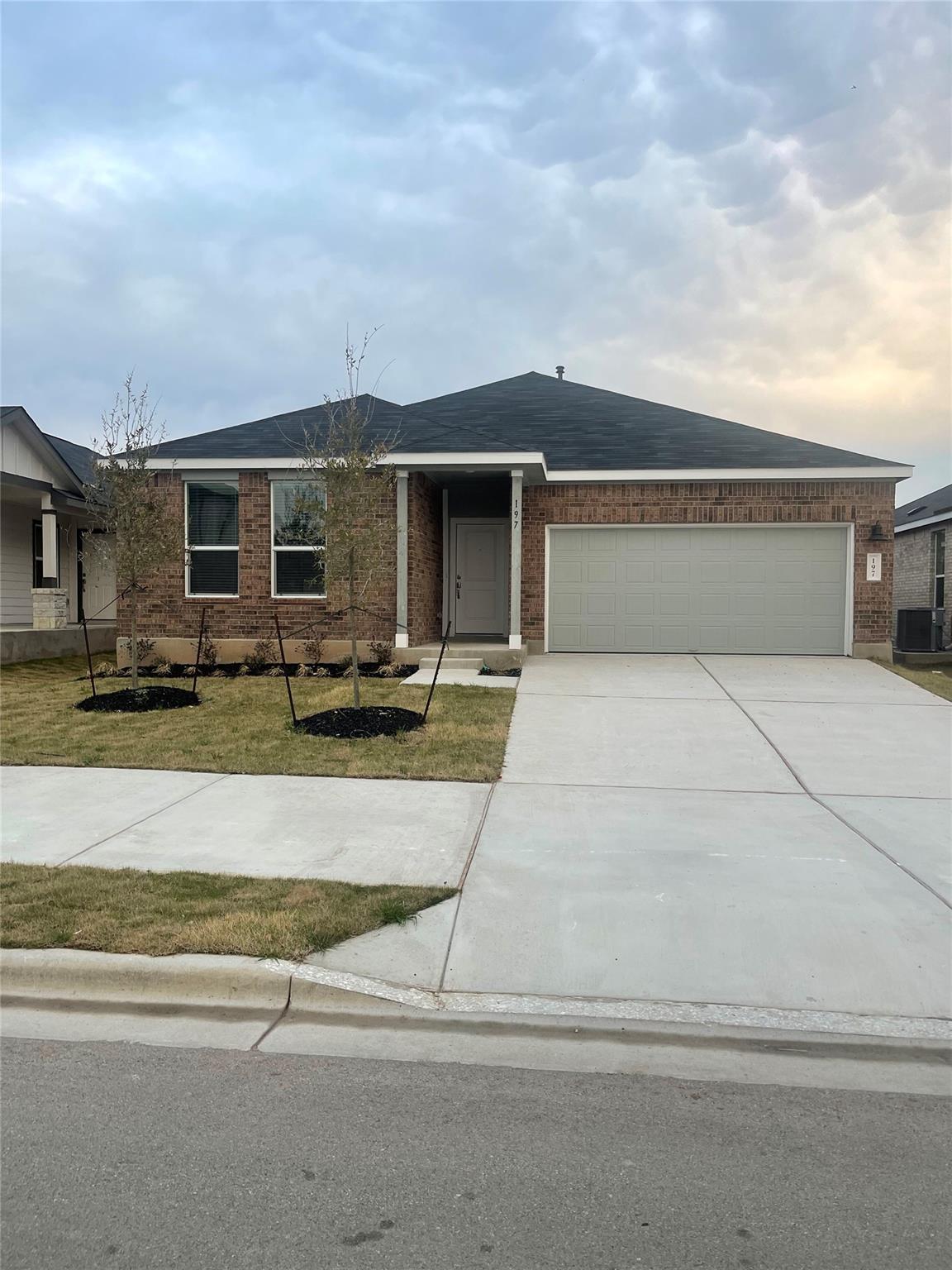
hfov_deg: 54.9
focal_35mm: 25
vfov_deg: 69.4
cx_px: 476
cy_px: 635
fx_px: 917
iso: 80
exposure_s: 1/121
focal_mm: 5.1
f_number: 1.6
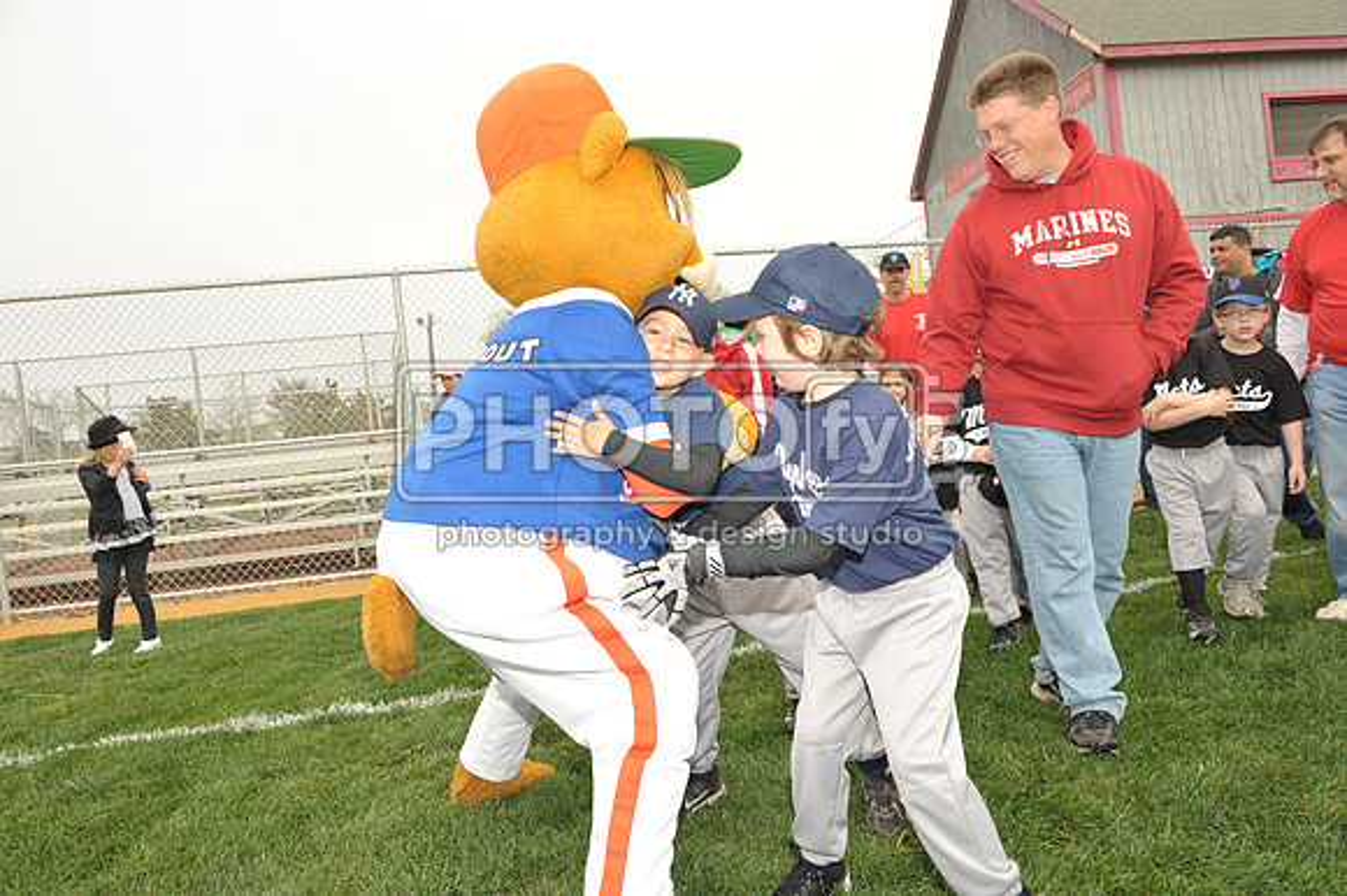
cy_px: 448
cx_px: 674
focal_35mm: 24
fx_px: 897
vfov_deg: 53.1
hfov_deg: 73.8
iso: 400
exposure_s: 1/250
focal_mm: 24
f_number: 8
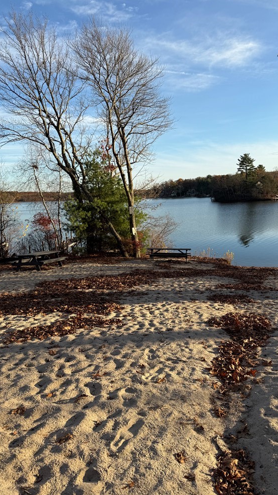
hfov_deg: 42.8
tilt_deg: -7.1
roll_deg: +1.8
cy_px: 247
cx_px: 153
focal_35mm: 27
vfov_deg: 69.9
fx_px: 354
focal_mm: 6.76
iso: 80
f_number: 1.78
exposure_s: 1/2907
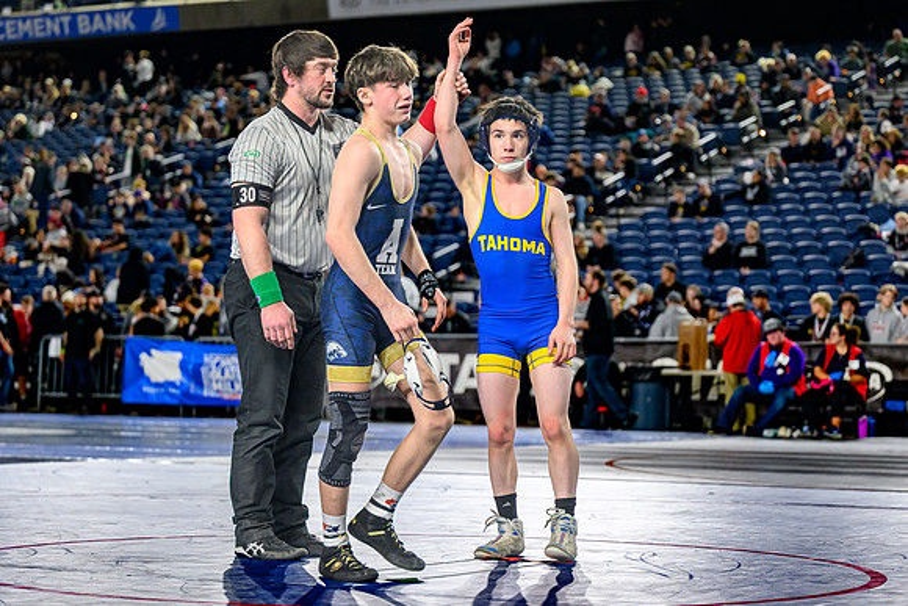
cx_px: 511
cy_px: 275
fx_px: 2437
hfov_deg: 21.1
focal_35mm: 97
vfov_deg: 14.2
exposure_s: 1/800
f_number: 2.8
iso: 2000
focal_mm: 70
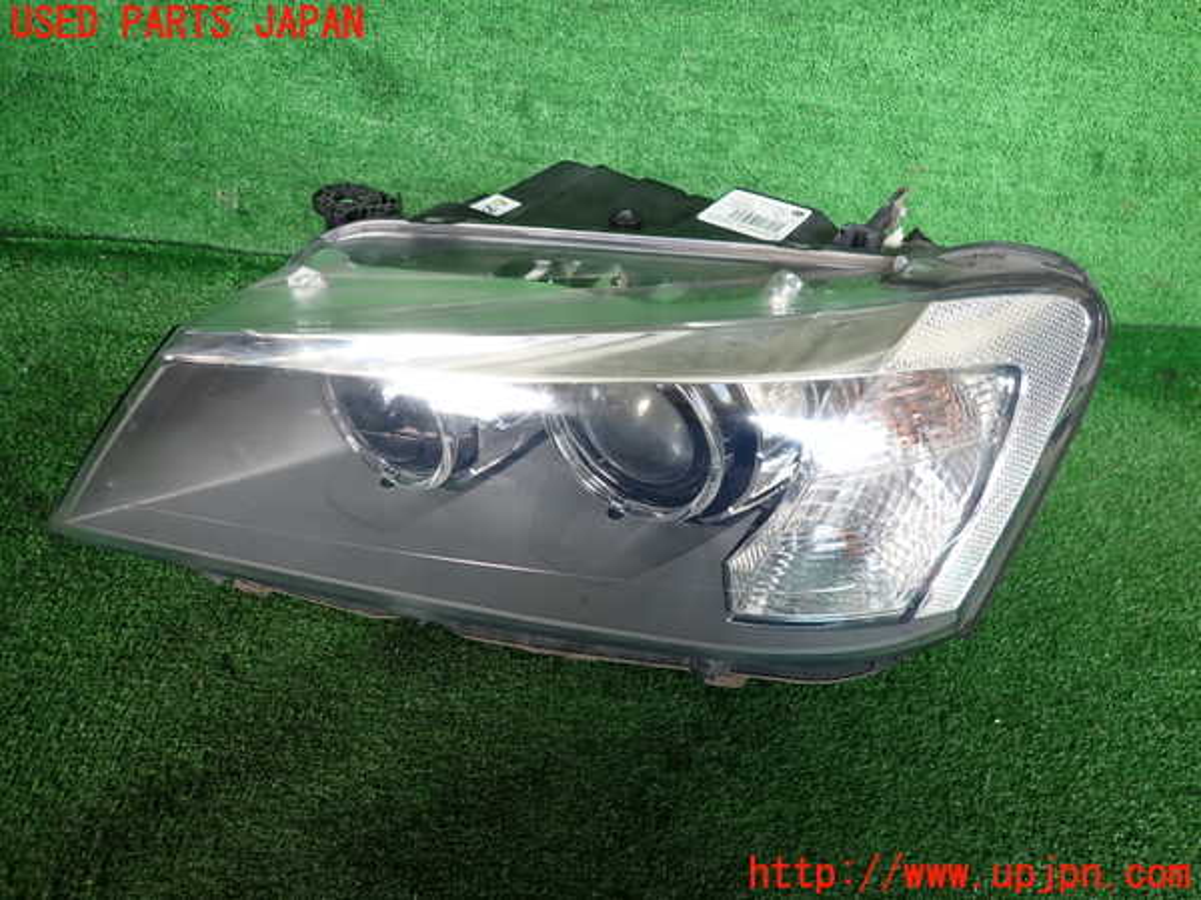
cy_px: 450
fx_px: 867
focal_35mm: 25
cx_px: 600
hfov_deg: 69.4
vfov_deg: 54.9
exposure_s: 1/80
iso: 100
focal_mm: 4.5
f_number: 2
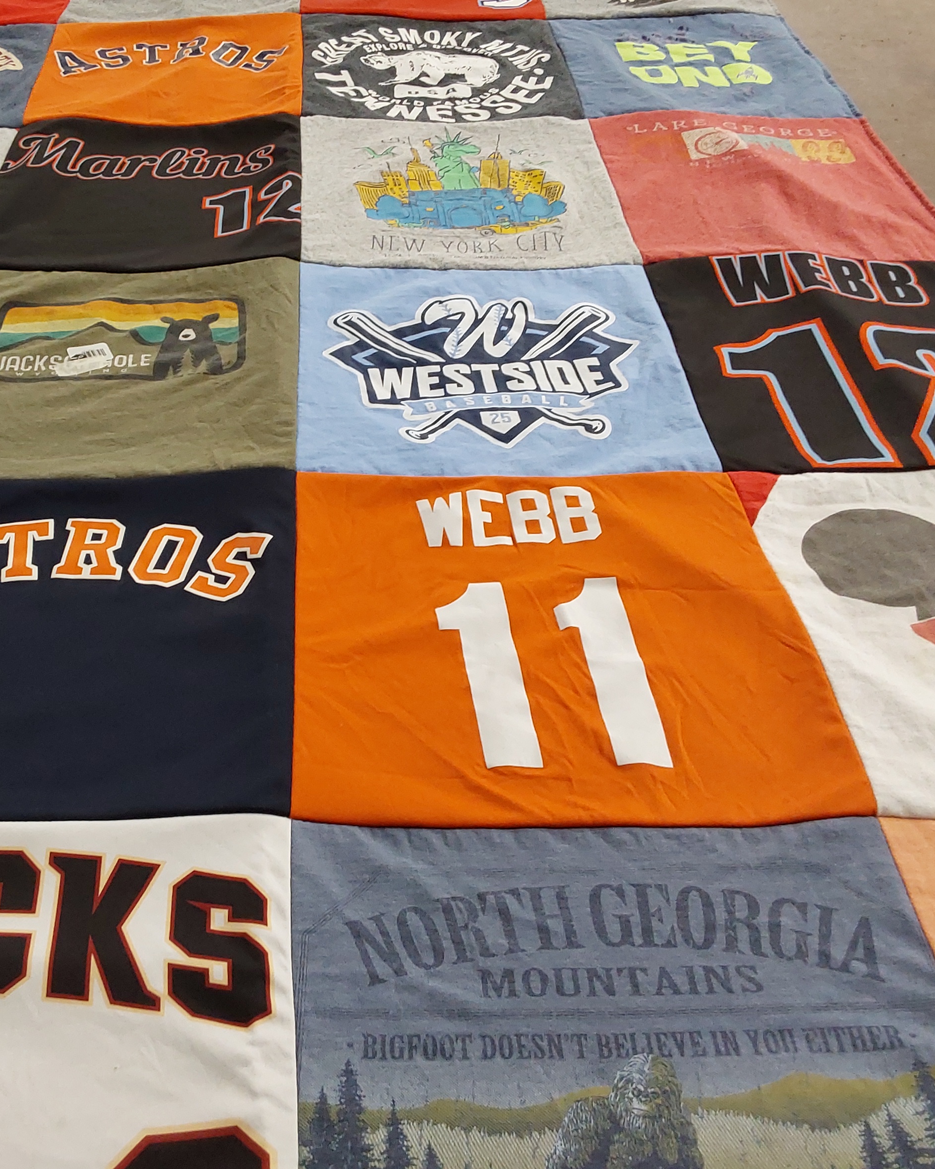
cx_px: 294
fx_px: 1315
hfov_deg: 38.6
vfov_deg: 47.9
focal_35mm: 38
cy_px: 562
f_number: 1.9
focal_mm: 2.91
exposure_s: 1/60
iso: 125
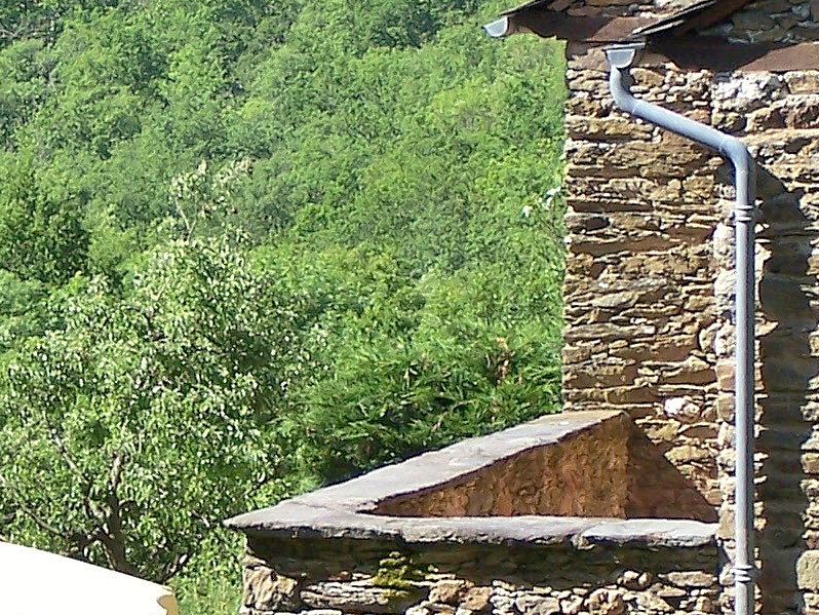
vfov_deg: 6.1
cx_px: 551
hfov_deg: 8.2
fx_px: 5727
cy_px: 290
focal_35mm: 242
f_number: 3.2
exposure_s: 1/500
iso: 80
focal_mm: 12.4
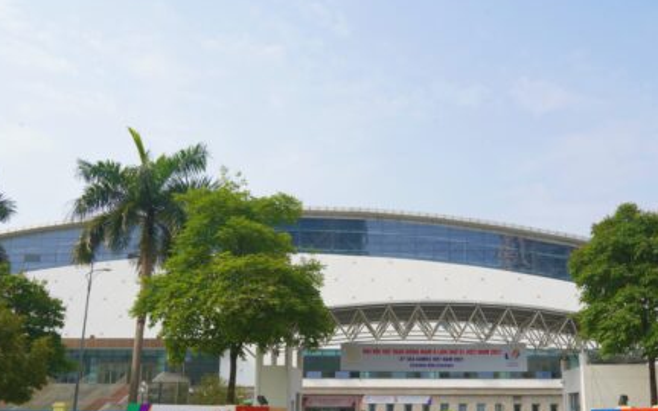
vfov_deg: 36.7
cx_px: 366
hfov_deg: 56.6
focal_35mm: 34
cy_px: 286
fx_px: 610
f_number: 16
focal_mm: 24
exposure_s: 1/80
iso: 200
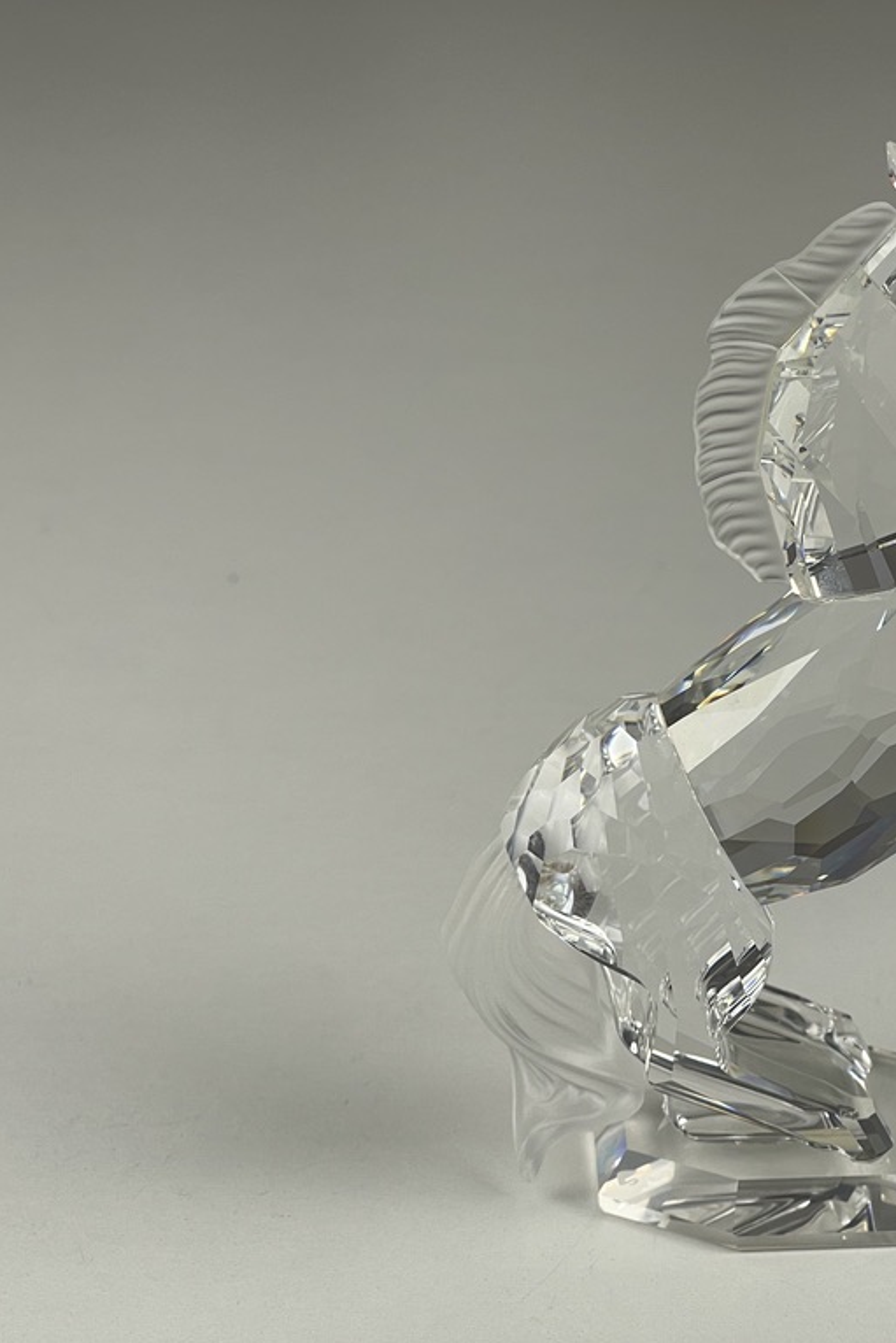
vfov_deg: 22.9
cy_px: 672
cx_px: 700
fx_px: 3321
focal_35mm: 89
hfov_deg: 15.3
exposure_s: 1/102
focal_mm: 7.5
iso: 20
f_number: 2.2
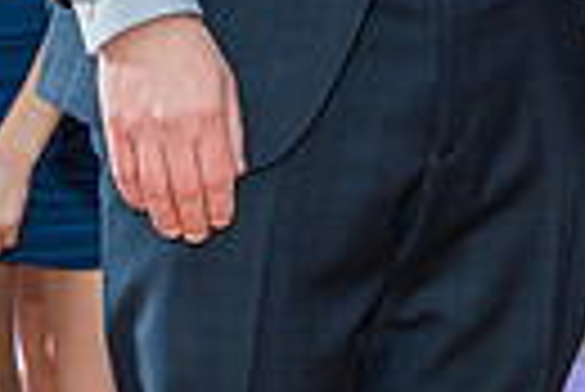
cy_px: -348
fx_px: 2587
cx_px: 728
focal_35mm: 159
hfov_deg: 12.6
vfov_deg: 8.3
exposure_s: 1/100
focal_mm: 34
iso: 1000
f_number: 4
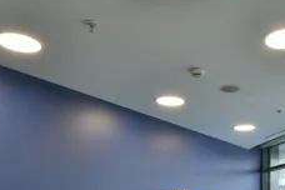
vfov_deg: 25.9
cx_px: 199
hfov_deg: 41.1
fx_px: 372
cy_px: 223
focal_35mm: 47
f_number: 9
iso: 400
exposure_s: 1/25
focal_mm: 16
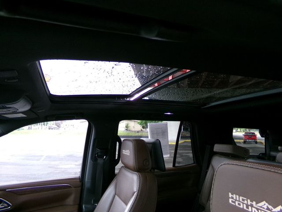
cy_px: 106
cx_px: 141
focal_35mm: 24
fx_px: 196
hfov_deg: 71.6
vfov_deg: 56.8
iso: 486
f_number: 3.7
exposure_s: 1/60
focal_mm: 4.3
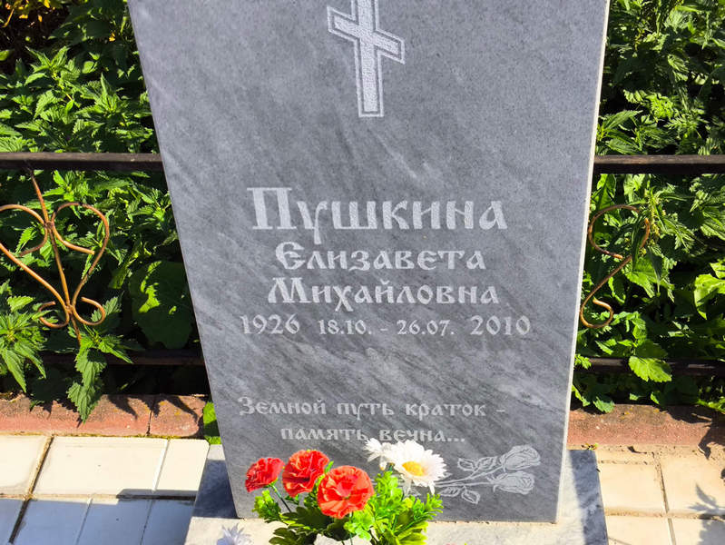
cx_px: 362
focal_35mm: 50
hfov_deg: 38.2
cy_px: 272
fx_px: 1048
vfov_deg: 29.1
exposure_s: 1/1046
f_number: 1.7
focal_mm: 4.71
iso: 50
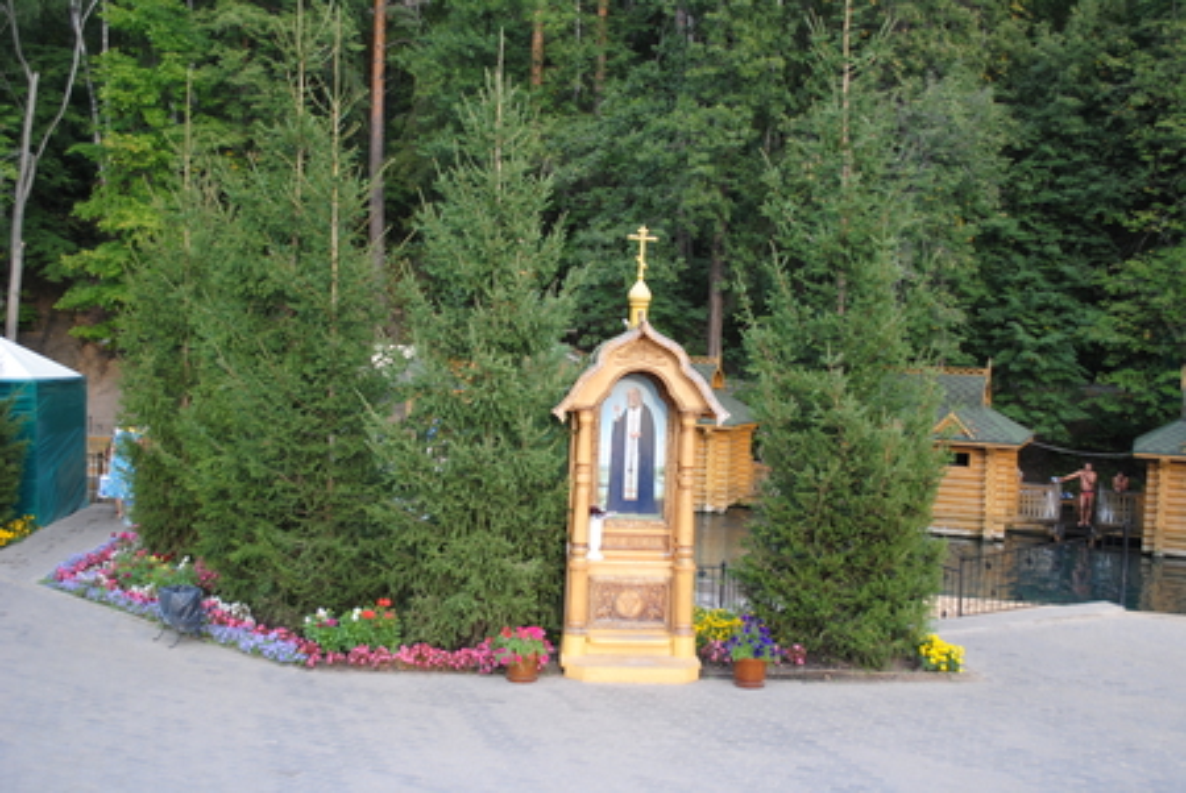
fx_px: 1187
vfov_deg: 37.0
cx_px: 593
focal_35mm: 36
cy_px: 396
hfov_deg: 53.1
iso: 250
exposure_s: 1/125
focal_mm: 24
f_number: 4
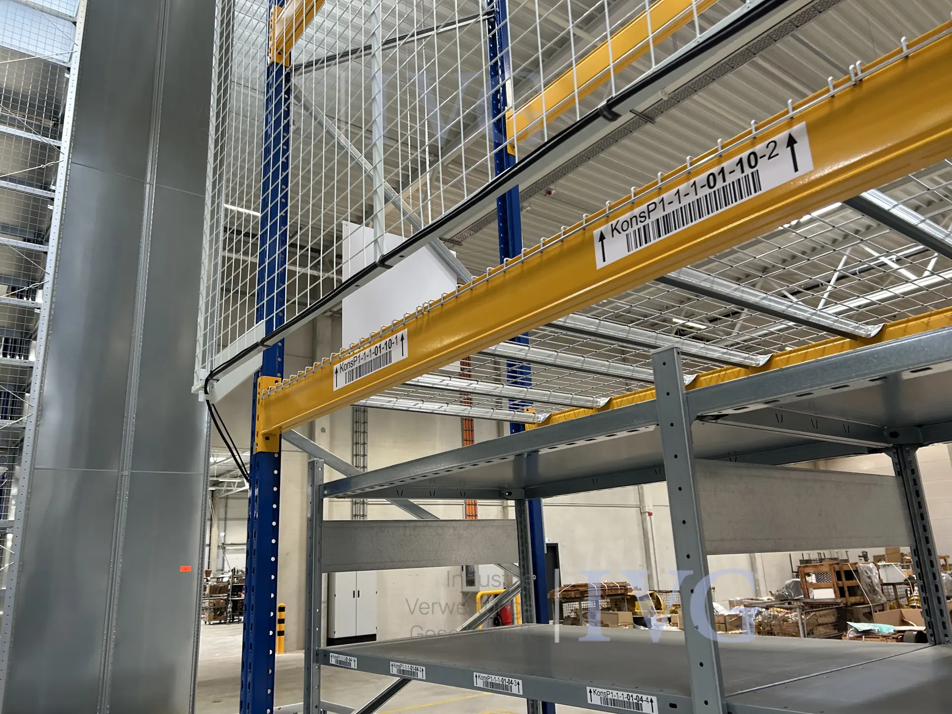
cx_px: 476
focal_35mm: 26
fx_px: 715
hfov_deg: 67.3
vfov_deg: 53.1
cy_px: 357
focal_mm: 5.7
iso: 125
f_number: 1.5
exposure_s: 1/115
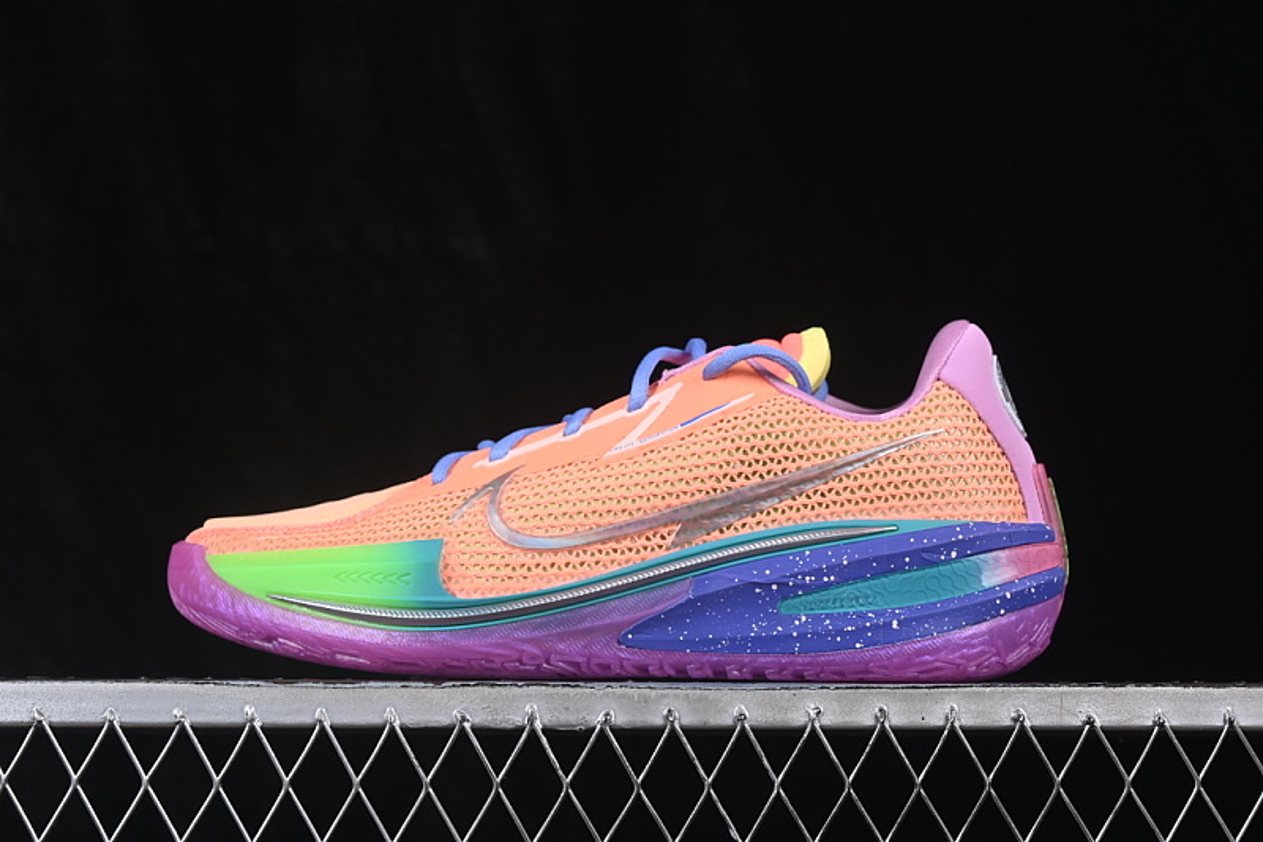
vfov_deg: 18.2
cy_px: 421
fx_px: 2631
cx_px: 632
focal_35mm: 75
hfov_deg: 27.0
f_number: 8
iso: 160
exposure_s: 1/80
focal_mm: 50
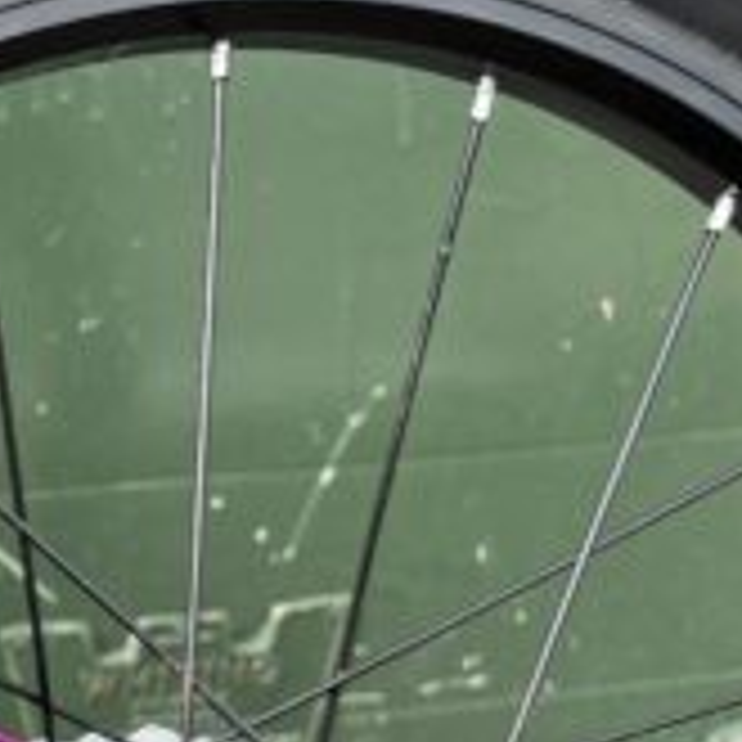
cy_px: 697
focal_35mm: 67
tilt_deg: -19.5
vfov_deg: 24.8
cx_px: -292
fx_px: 1625
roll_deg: +5.2
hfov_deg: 22.3
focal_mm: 5.1
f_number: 1.6
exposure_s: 1/517
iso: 50
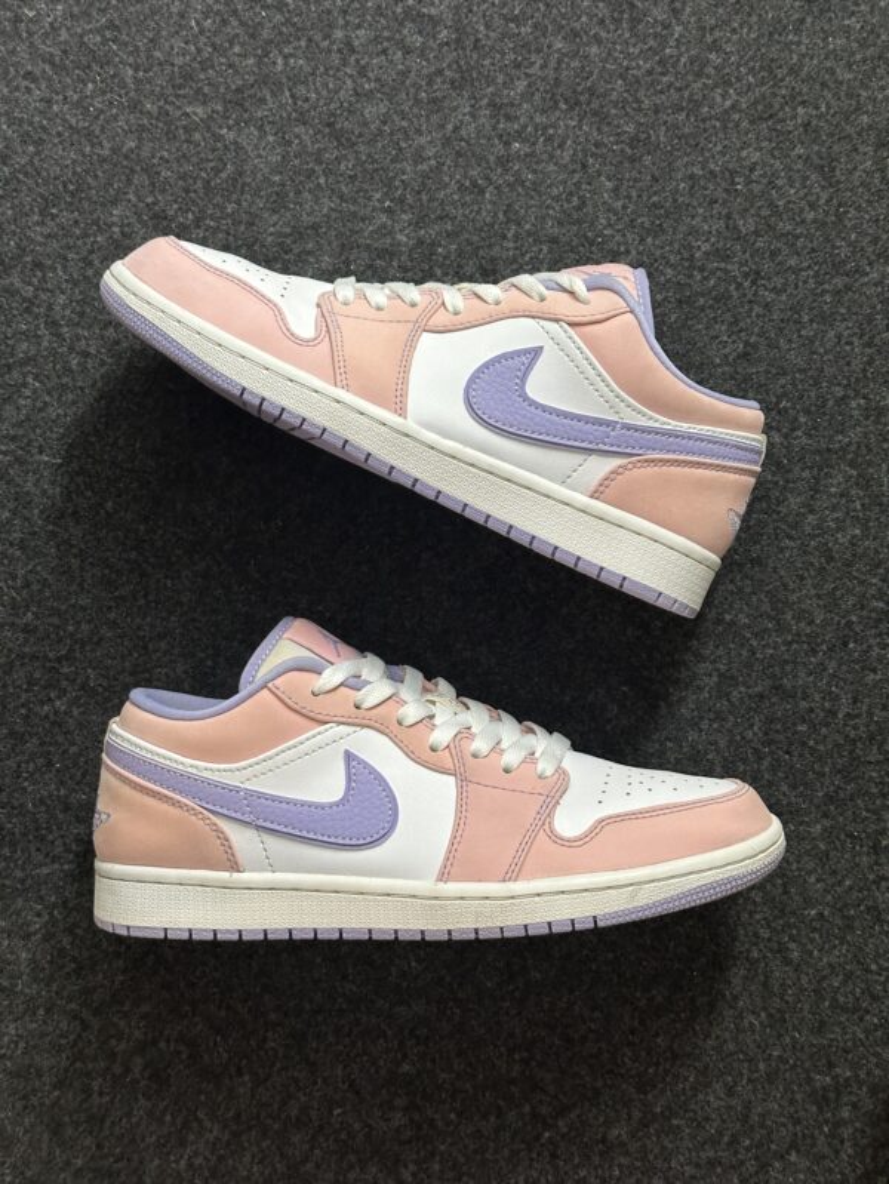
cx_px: 444
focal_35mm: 48
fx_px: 1642
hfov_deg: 30.3
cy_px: 592
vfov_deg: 39.6
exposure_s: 1/53
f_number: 1.78
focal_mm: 6.86
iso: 250
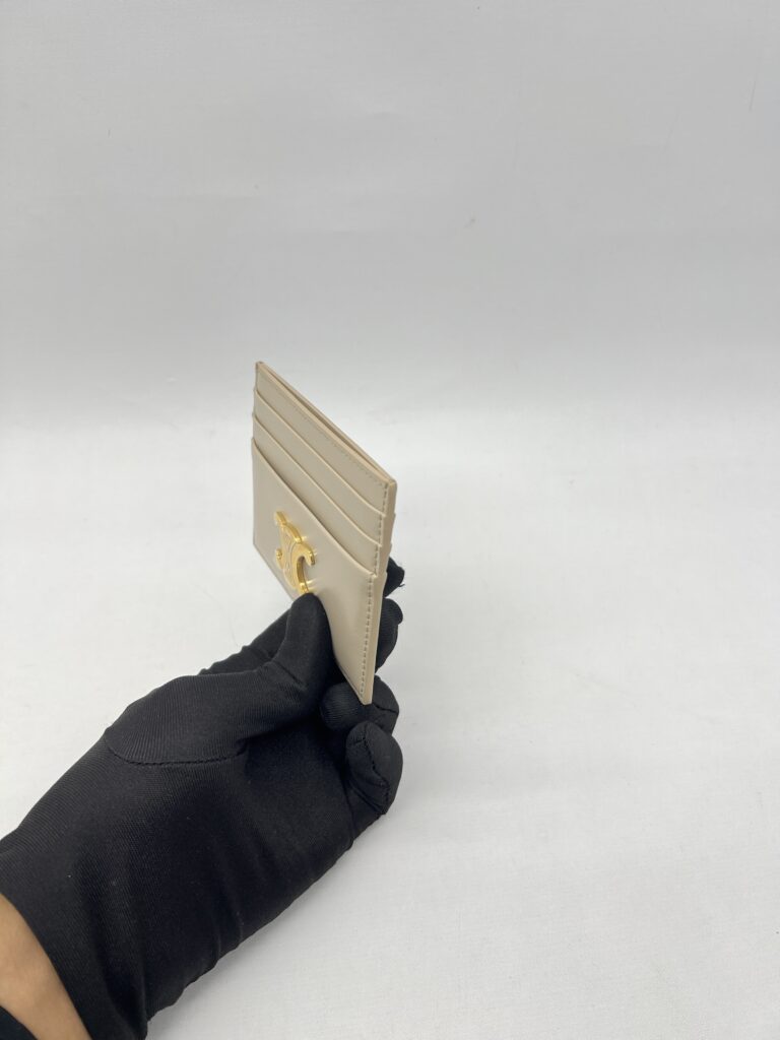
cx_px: 390
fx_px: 781
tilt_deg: -38.7
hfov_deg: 53.1
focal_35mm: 26
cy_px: 520
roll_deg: -0.9
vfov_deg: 67.3
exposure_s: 1/144
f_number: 1.5
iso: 32
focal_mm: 5.7
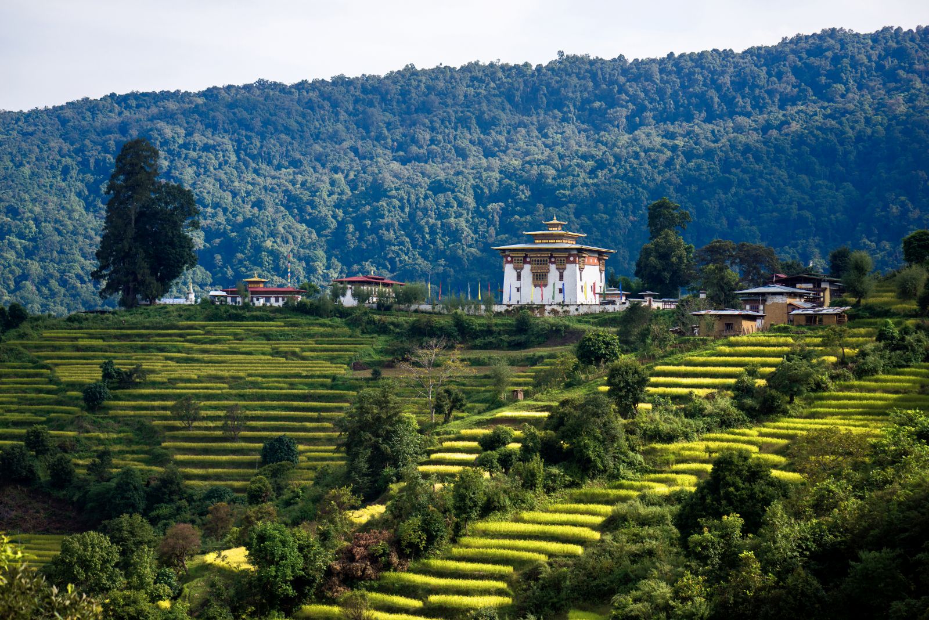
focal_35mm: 85
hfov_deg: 23.9
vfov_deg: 16.1
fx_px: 2194
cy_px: 310
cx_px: 464
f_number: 2.8
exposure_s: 1/2000
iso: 100
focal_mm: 85
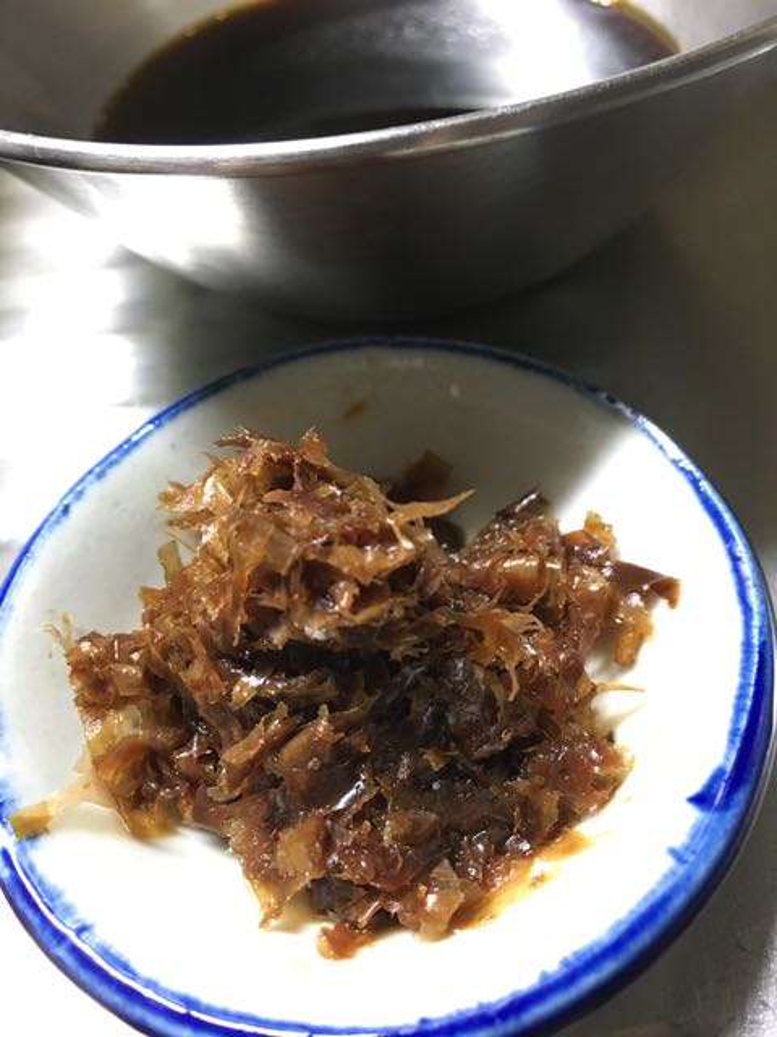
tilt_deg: -52.4
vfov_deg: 61.7
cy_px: 518
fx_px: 868
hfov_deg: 48.2
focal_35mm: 29
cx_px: 388
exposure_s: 1/17
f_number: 2.2
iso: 400
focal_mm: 4.15
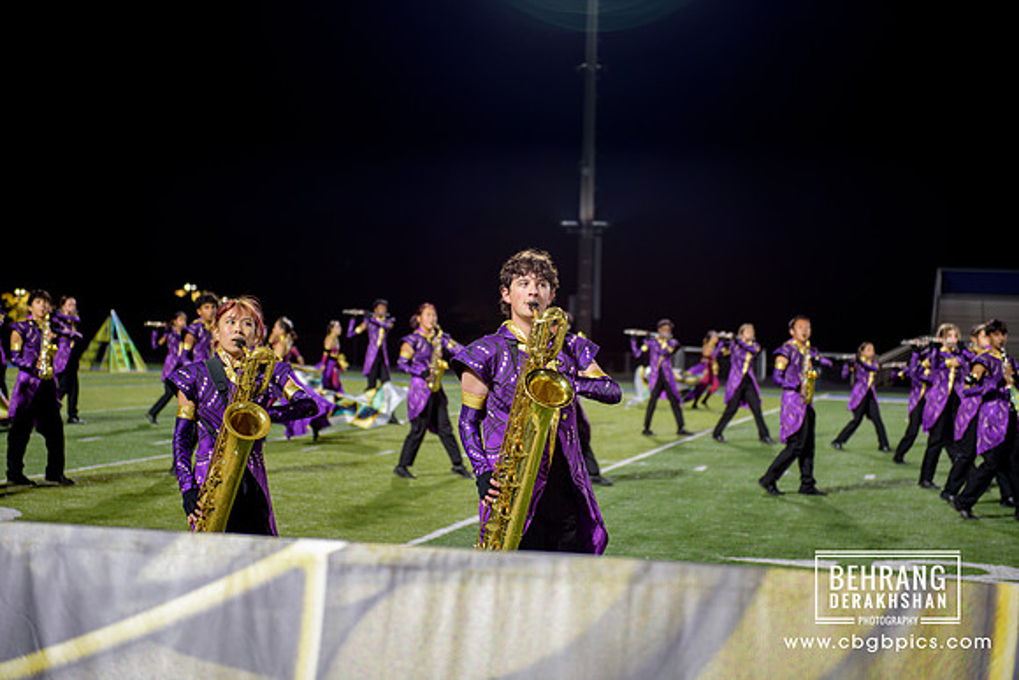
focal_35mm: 70
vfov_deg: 19.5
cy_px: 340
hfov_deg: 28.8
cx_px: 510
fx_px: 1982
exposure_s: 1/400
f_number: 2.8
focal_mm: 70
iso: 2800
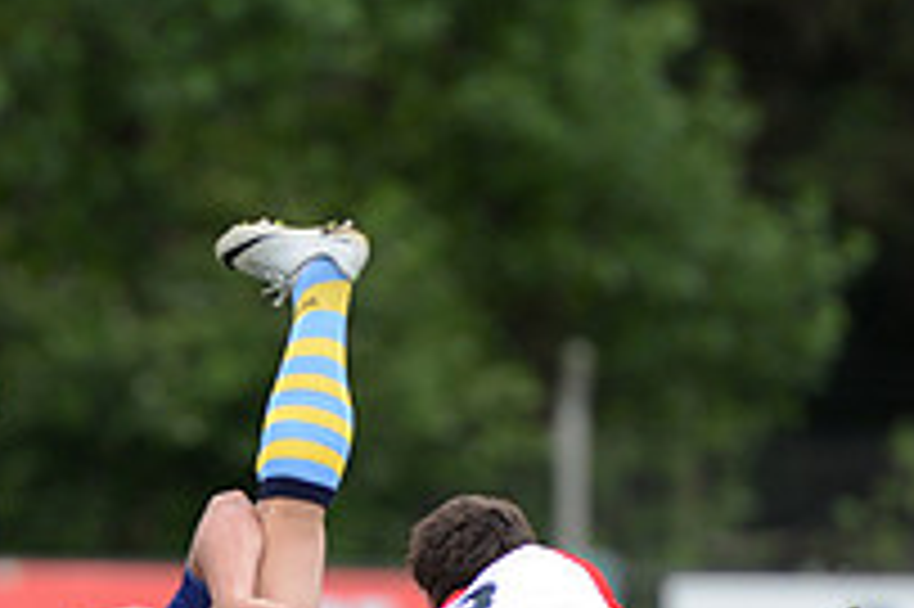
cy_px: 817
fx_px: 19609
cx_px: 284
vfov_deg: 1.8
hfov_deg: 2.7
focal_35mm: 773
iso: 400
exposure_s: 1/640
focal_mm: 270
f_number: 4
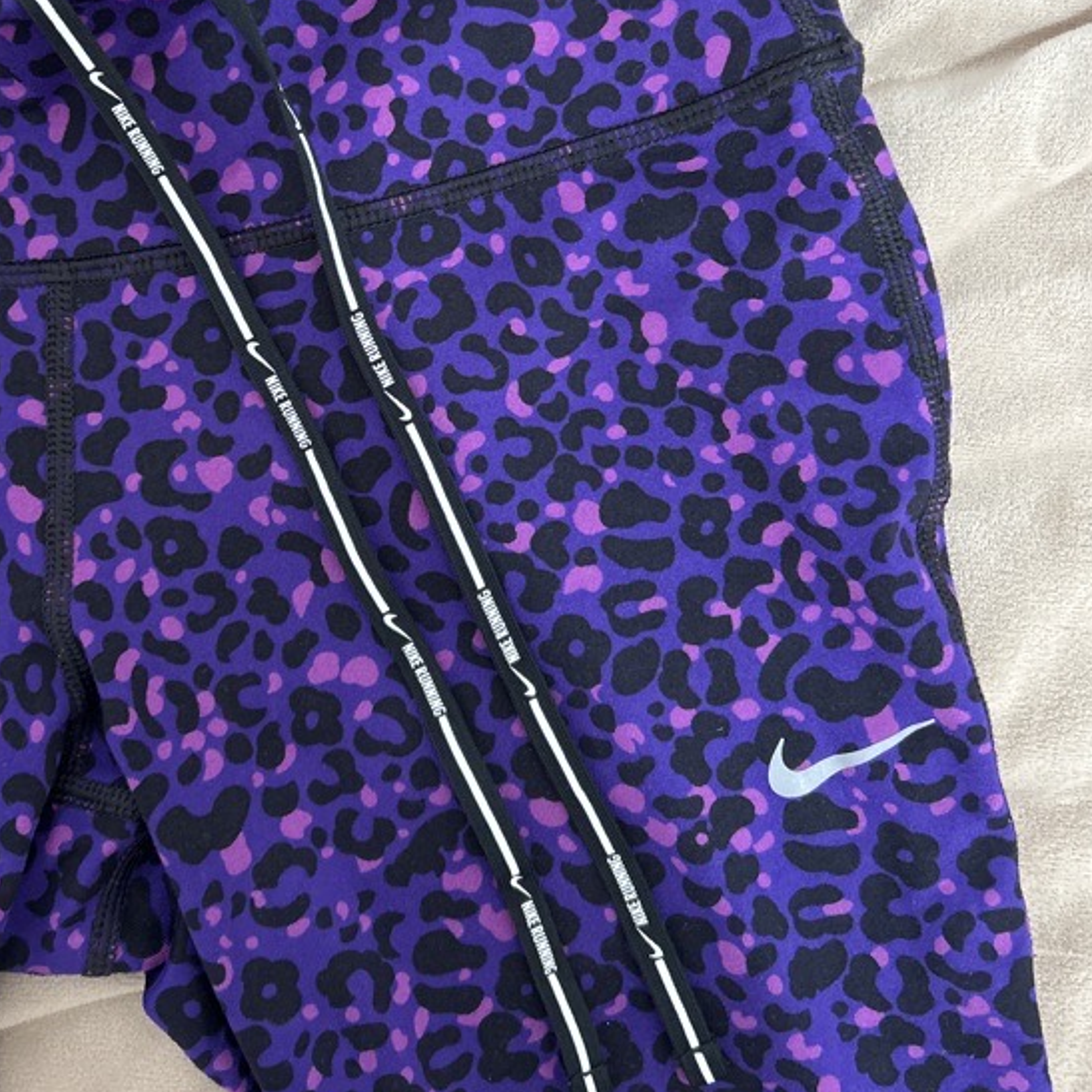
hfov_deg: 39.6
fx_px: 1499
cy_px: 272
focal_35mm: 42
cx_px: 379
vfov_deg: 39.0
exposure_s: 1/33
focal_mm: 5.7
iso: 400
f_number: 1.5
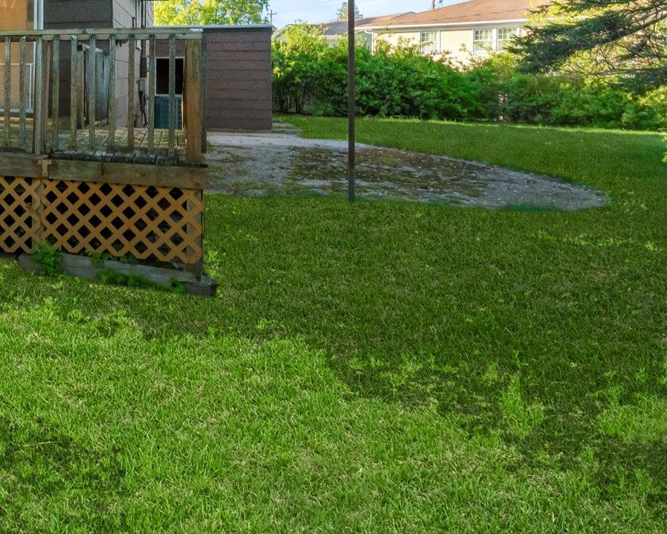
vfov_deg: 44.5
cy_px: 63
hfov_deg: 45.5
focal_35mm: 30
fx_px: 592
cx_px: -51
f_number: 10
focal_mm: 14
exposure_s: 1/60
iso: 2500
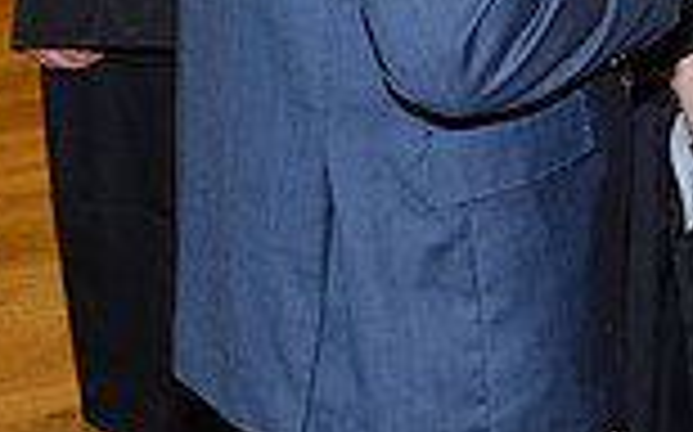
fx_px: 2170
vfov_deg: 10.7
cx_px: 729
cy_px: -340
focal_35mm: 115
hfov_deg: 17.6
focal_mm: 20
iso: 800
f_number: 4.5
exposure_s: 1/60
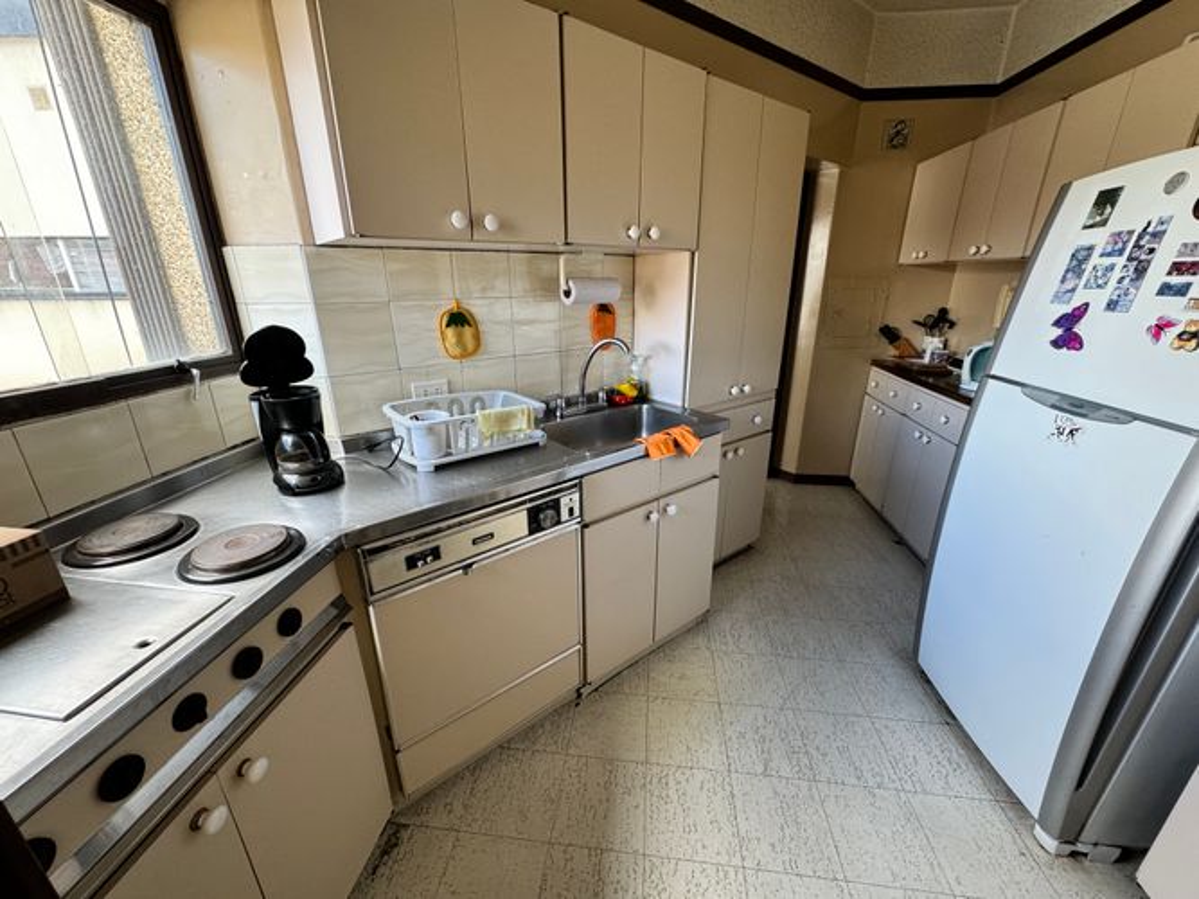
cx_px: 600
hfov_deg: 102.1
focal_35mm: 14
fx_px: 485
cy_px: 450
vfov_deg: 85.7
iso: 200
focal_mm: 2.22
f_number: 2.2
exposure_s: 1/120
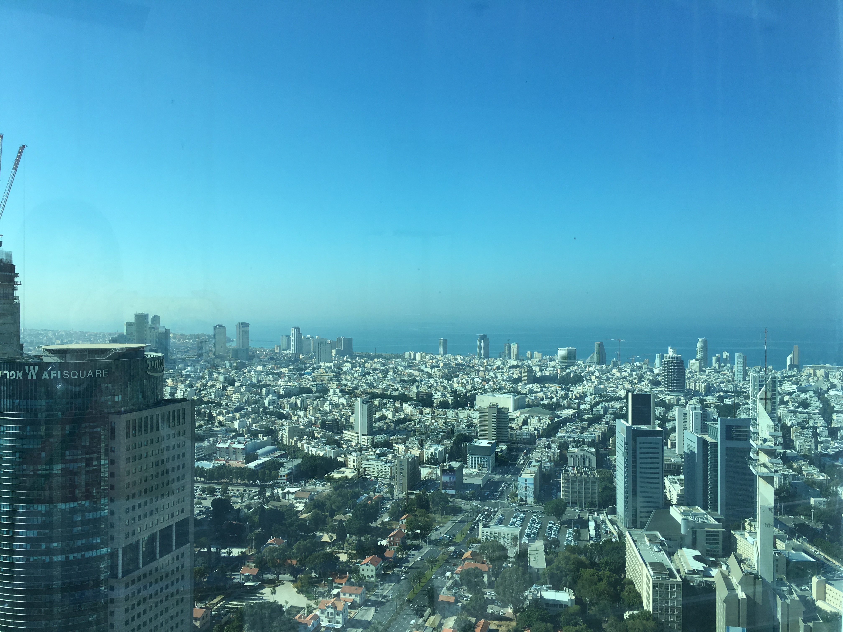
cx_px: 422
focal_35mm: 29
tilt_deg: +0.0
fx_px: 706
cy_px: 316
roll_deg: -1.4
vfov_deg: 48.2
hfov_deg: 61.7
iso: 25
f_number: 2.2
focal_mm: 4.15
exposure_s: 1/777
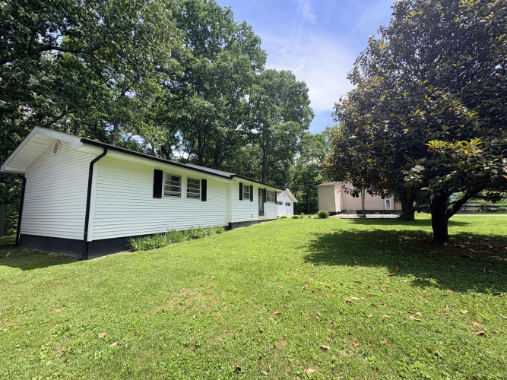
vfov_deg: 85.7
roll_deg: +1.6
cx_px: 254
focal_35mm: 14
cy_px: 190
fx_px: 205
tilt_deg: +7.8
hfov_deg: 102.1
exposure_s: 1/1143
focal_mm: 2.22
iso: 64
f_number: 2.2
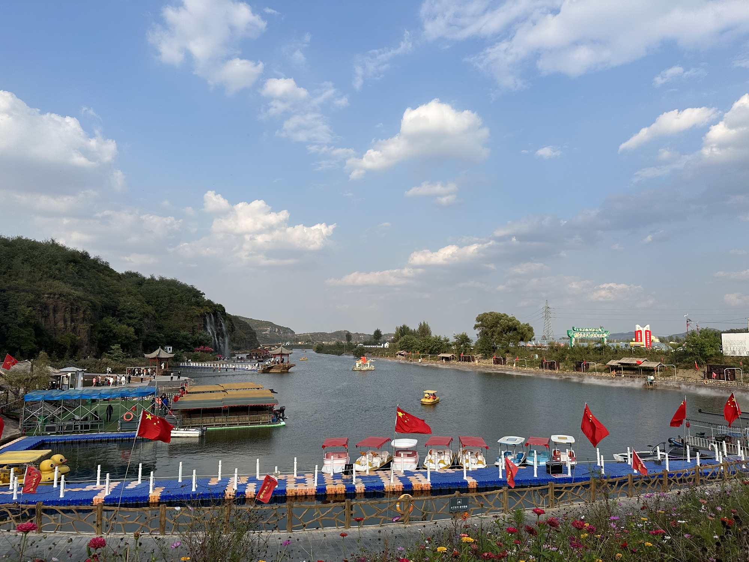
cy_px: 281
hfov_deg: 71.6
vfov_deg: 56.8
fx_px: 519
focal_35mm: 24
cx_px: 374
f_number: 1.78
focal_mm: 6.86
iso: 80
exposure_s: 1/4762
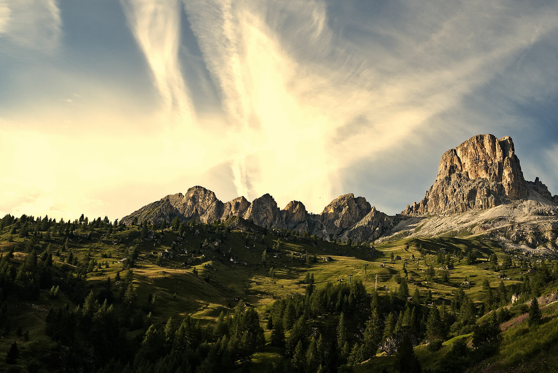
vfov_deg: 24.6
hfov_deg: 36.2
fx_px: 853
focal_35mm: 55
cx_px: 302
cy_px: 138
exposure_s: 1/200
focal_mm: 35
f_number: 8
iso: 100
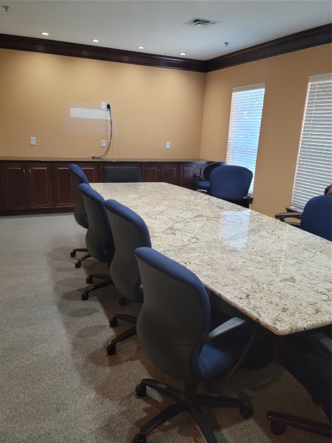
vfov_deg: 63.4
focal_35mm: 28
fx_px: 358
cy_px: 222
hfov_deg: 49.7
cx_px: 166
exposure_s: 1/40
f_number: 2
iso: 200
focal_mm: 5.9
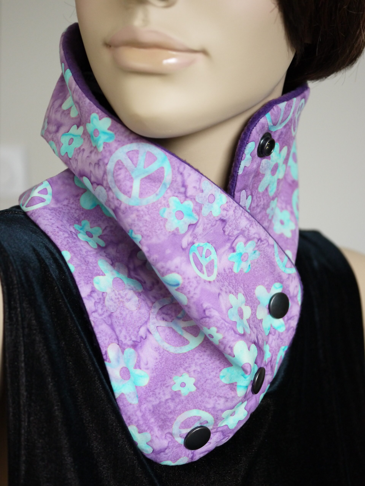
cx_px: 182
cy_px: 243
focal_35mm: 60
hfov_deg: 24.4
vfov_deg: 32.2
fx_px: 844
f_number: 2.8
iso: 800
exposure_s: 1/40
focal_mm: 30
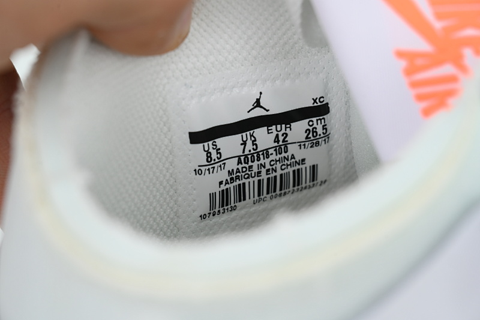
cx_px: 240
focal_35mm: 120
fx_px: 1600
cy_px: 160
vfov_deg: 11.4
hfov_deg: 17.1
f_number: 10
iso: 400
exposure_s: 1/100
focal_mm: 120
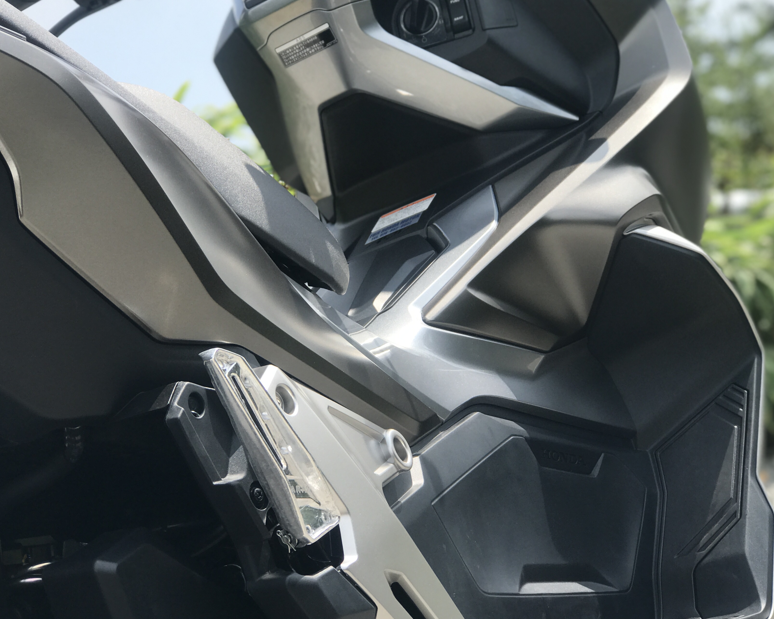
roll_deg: +1.4
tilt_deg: -0.2
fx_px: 1604
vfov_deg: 21.9
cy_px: 297
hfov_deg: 27.1
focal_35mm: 70
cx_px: 336
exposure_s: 1/595
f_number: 2.8
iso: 20
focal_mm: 6.6
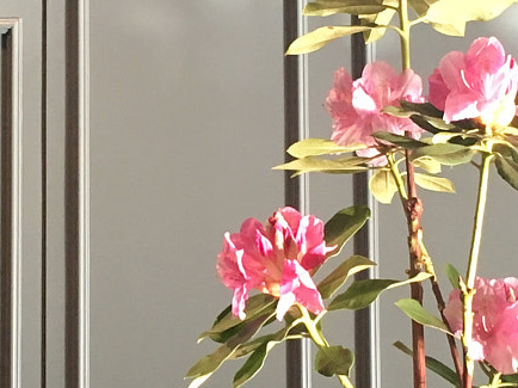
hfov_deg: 18.4
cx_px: 243
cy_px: 252
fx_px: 1600
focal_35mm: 107
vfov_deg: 13.8
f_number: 2.2
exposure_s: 1/33
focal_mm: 4.15
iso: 125
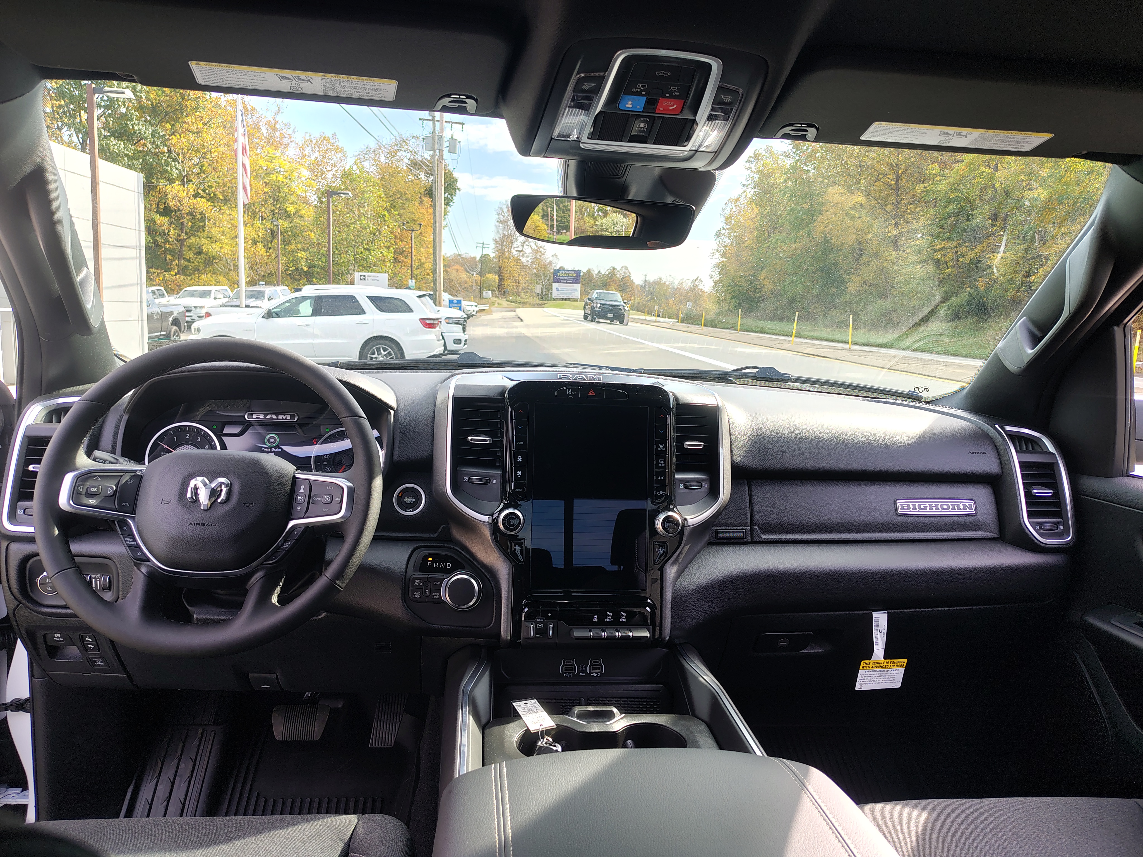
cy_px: 428
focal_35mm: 24
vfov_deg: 56.8
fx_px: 792
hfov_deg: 71.6
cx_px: 572
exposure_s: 1/180
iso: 100
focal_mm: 5.56
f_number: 1.8
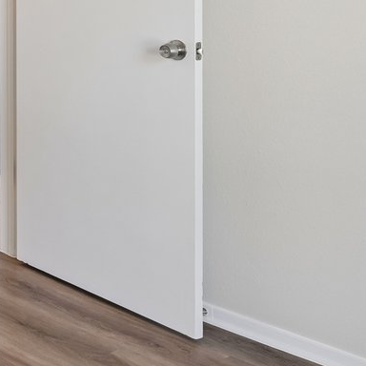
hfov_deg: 19.8
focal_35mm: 68
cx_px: -265
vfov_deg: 23.6
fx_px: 813
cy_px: -51
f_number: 6.7
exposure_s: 1/15
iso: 160
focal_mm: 15
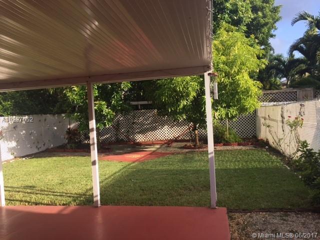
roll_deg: +3.1
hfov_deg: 61.7
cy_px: 120
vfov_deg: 48.2
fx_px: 268
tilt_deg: -1.5
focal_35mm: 29
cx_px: 160
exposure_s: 1/608
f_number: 2.2
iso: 32
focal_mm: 4.15
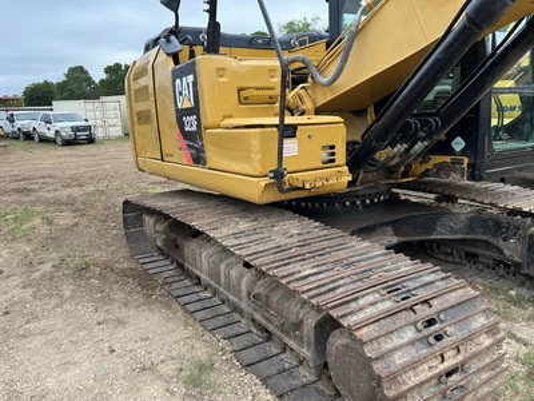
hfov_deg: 67.3
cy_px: 200
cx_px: 267
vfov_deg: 53.1
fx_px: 401
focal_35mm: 26
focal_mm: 5.7
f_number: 1.5
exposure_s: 1/728
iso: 50
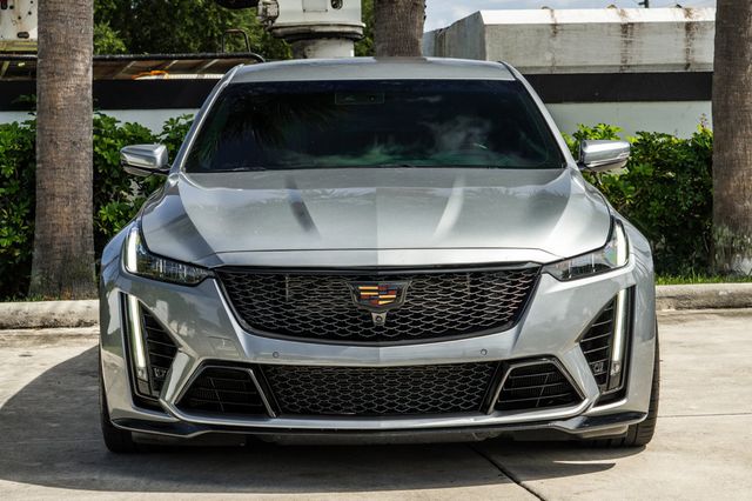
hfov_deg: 21.7
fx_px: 1961
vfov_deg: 14.5
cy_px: 243
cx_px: 386
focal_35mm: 94
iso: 160
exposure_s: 1/125
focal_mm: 66
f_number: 8
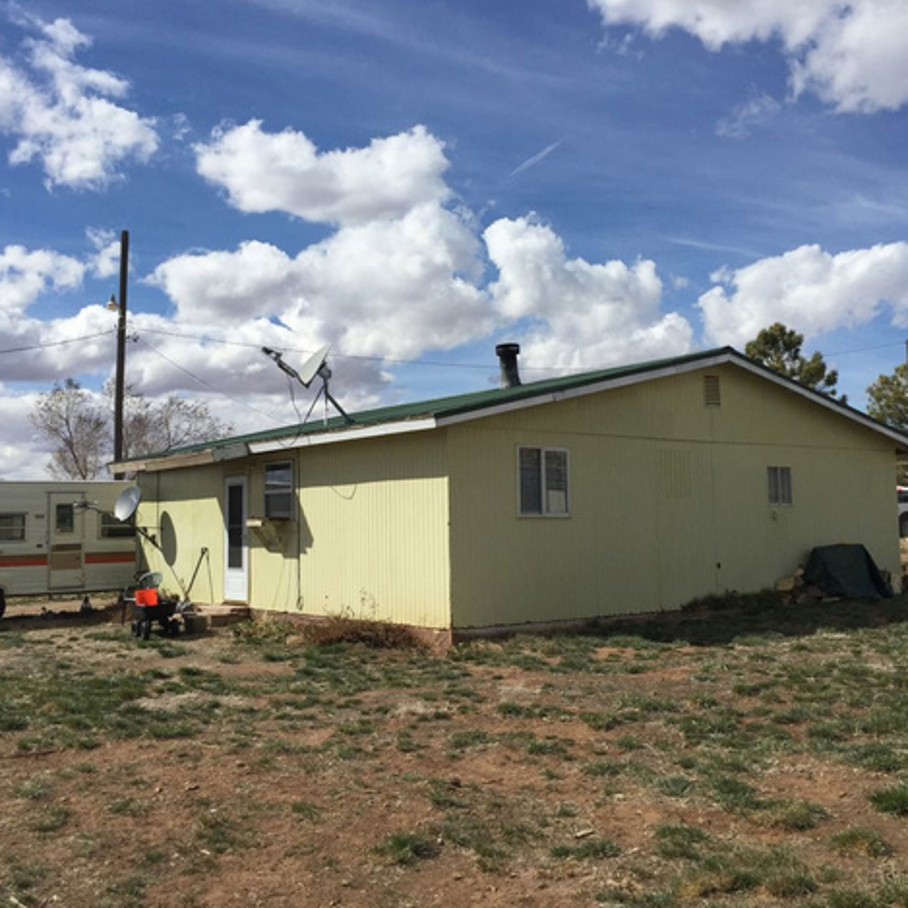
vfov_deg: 47.2
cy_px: 447
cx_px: 461
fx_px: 1039
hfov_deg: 47.2
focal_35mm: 35
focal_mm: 4.15
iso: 32
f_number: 2.2
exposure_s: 1/4405
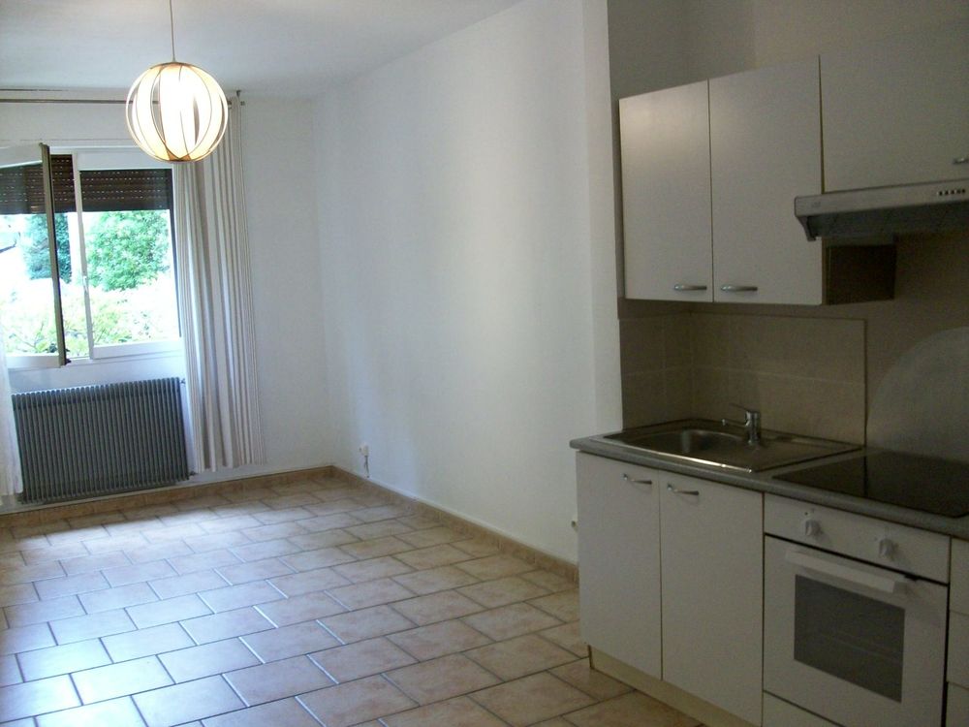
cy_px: 364
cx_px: 484
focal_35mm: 34
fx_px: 952
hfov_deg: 54.0
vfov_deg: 41.8
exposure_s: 1/20.3
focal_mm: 5.7
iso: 160
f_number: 2.8
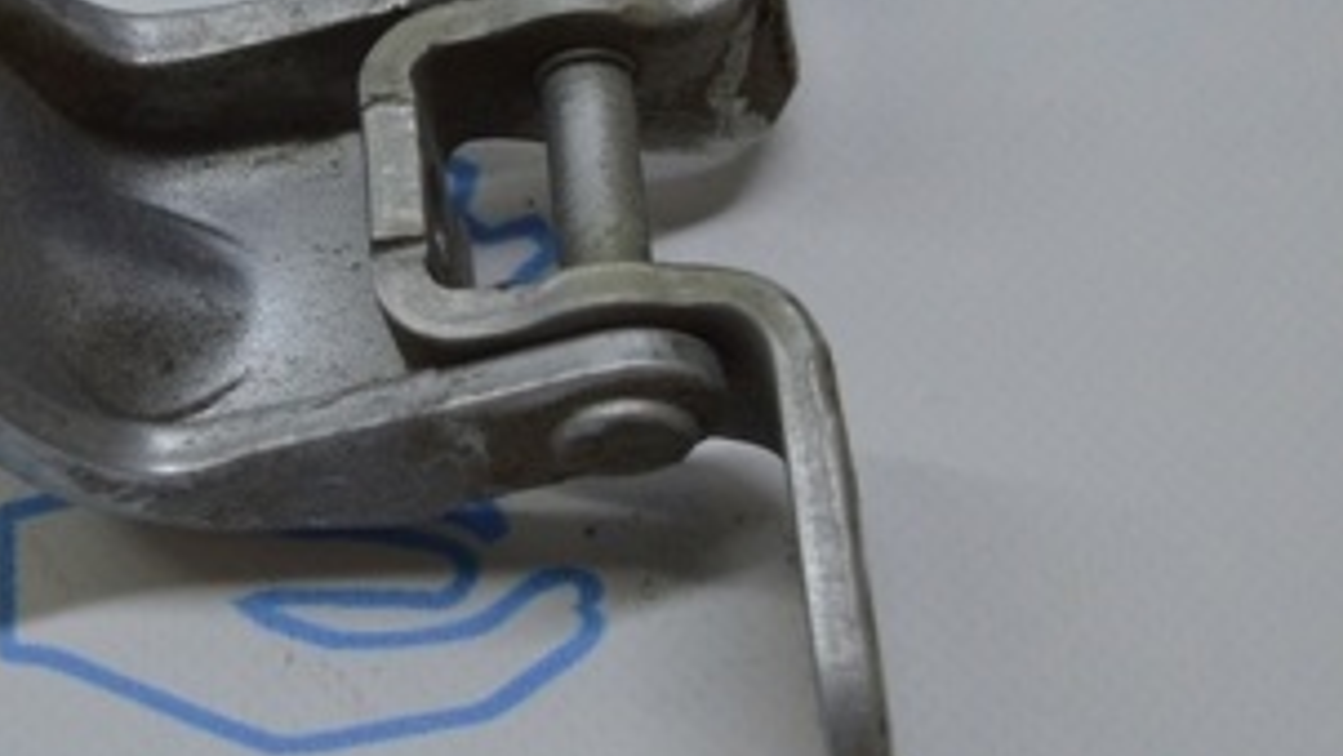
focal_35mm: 103
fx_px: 3672
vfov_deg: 11.7
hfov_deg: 20.5
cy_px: 198
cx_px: 280
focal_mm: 31
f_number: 4.2
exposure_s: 1/160
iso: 400
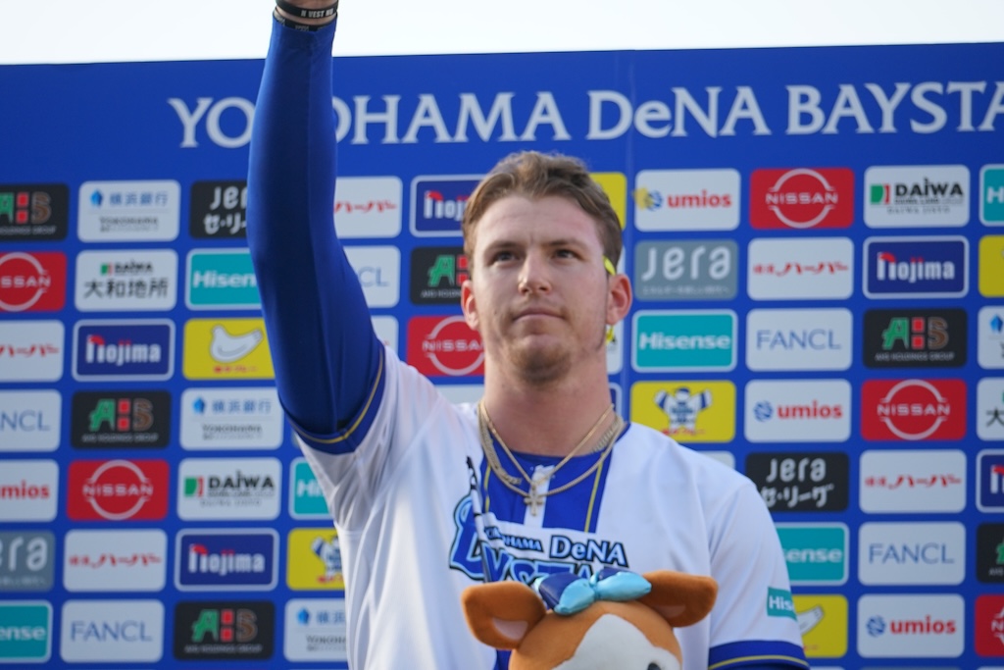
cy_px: 335
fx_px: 6889
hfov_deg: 8.3
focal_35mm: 247
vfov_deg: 5.6
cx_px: 502
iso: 250
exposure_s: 1/250
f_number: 5.6
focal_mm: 165
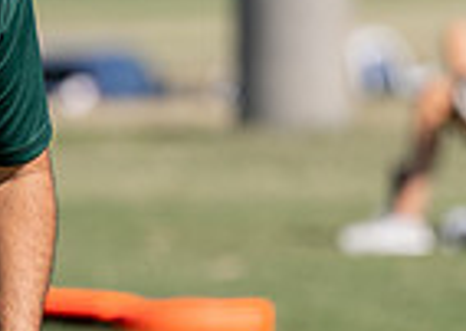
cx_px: -40
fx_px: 9912
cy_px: 181
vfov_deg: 1.9
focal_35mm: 750
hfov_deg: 2.7
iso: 100
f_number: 2.8
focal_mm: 156
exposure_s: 1/1250
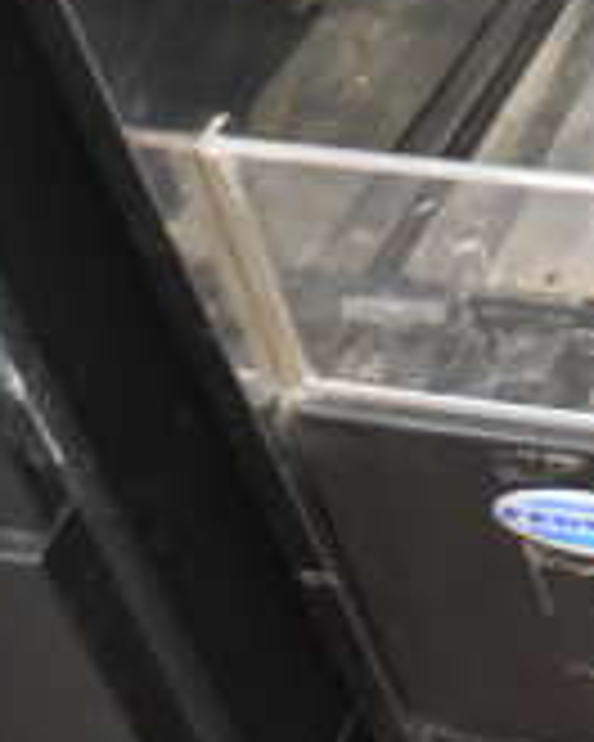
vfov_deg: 13.9
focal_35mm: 135
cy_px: -124
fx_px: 2967
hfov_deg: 10.2
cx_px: 1314
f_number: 4
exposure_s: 1/50
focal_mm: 26
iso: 6400
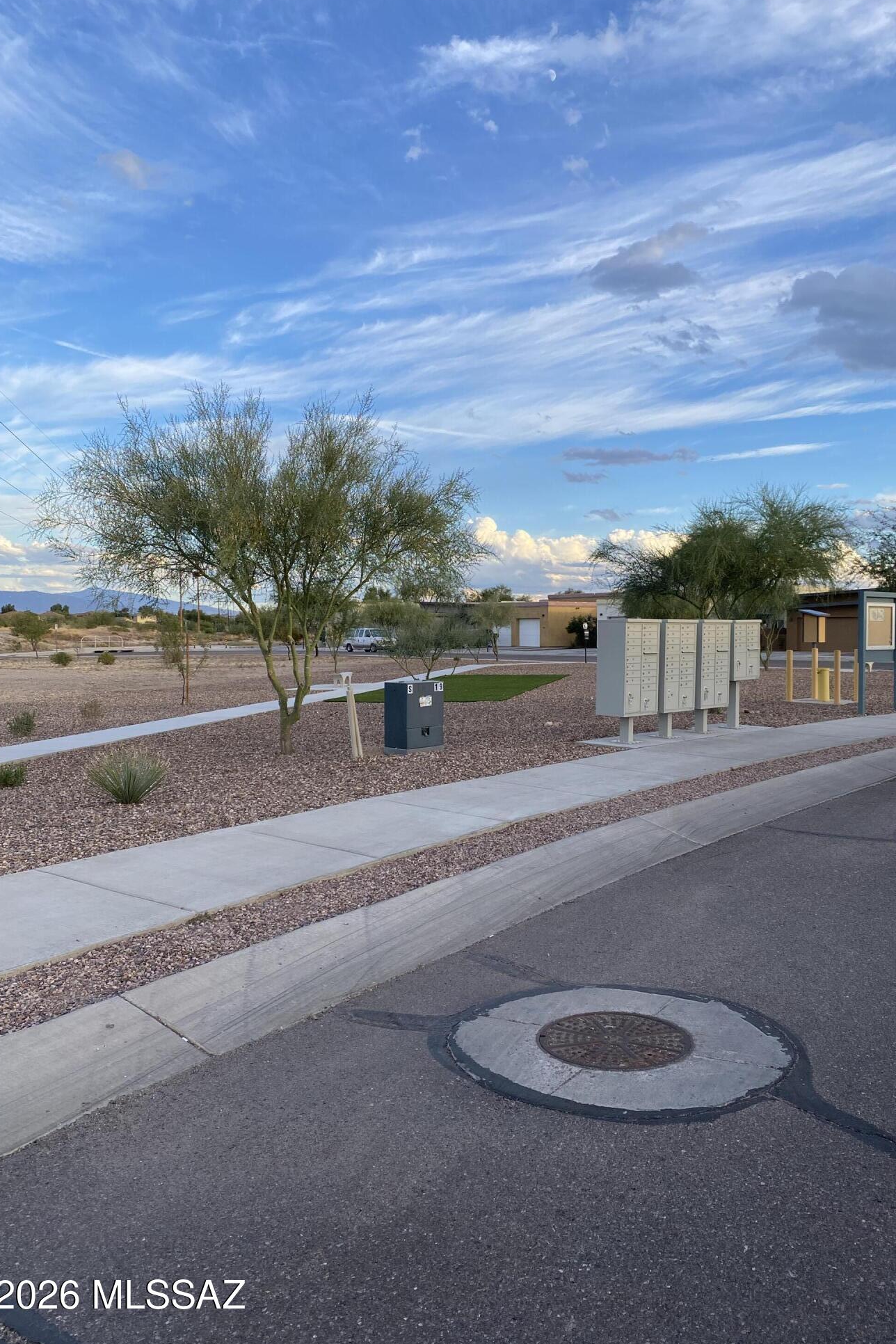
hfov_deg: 46.4
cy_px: 663
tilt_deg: -1.7
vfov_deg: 65.5
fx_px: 1045
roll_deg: +0.2
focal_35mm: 28
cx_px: 483
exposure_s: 1/805
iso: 32
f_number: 1.8
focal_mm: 4.25
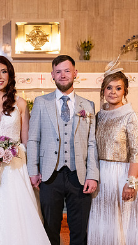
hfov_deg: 12.7
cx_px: 26
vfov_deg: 22.5
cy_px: 123
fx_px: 618
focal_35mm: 95
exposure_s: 1/160
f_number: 5
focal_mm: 60
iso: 2000
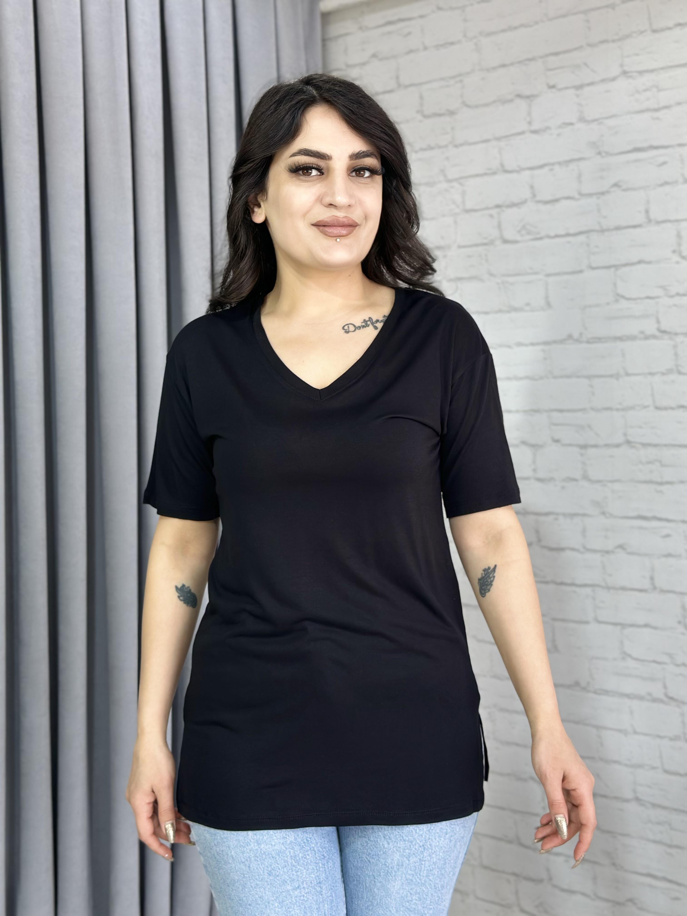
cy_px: 458
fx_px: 1270
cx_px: 344
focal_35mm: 48
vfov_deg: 39.7
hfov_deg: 30.3
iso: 64
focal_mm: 6.86
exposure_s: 1/100
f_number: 1.78
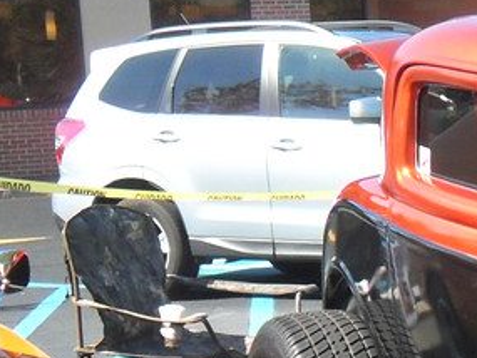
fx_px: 1806
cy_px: 458
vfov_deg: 11.1
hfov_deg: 13.6
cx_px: 836
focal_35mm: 131
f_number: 8.9
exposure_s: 1/90
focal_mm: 6.2
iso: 160
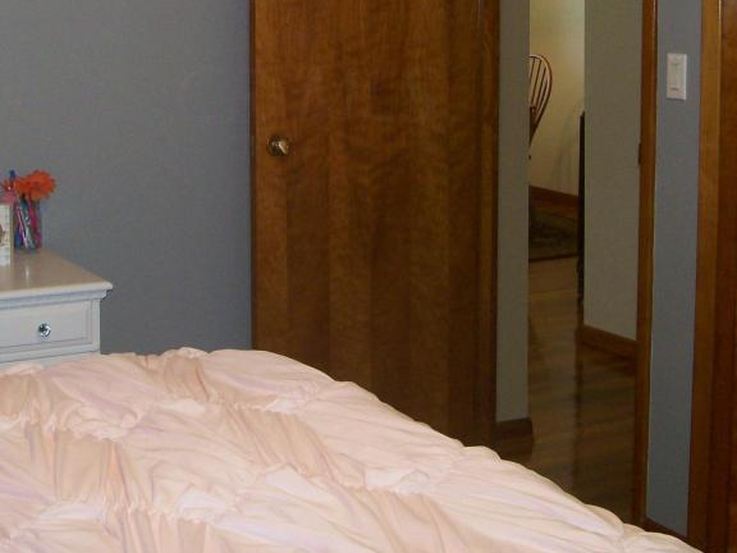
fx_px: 1363
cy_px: 95
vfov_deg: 22.6
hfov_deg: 30.2
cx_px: 307
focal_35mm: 64
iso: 140
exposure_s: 1/64
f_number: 2.7
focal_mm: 6
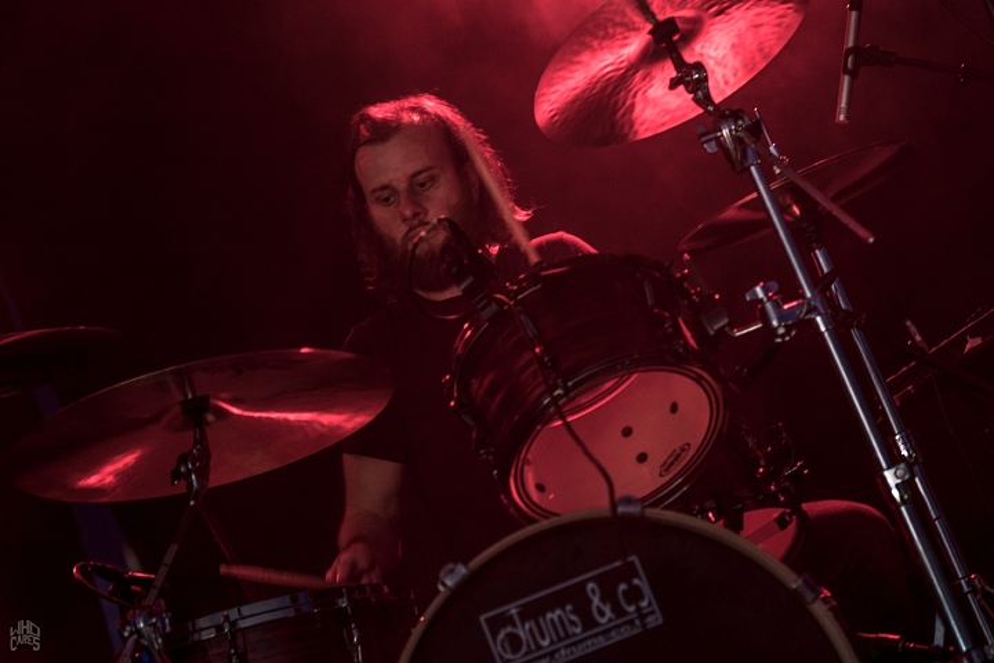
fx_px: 4059
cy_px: 332
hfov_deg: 14.0
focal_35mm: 147
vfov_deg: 9.3
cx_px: 497
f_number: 2.8
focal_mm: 98
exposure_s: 1/100
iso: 800
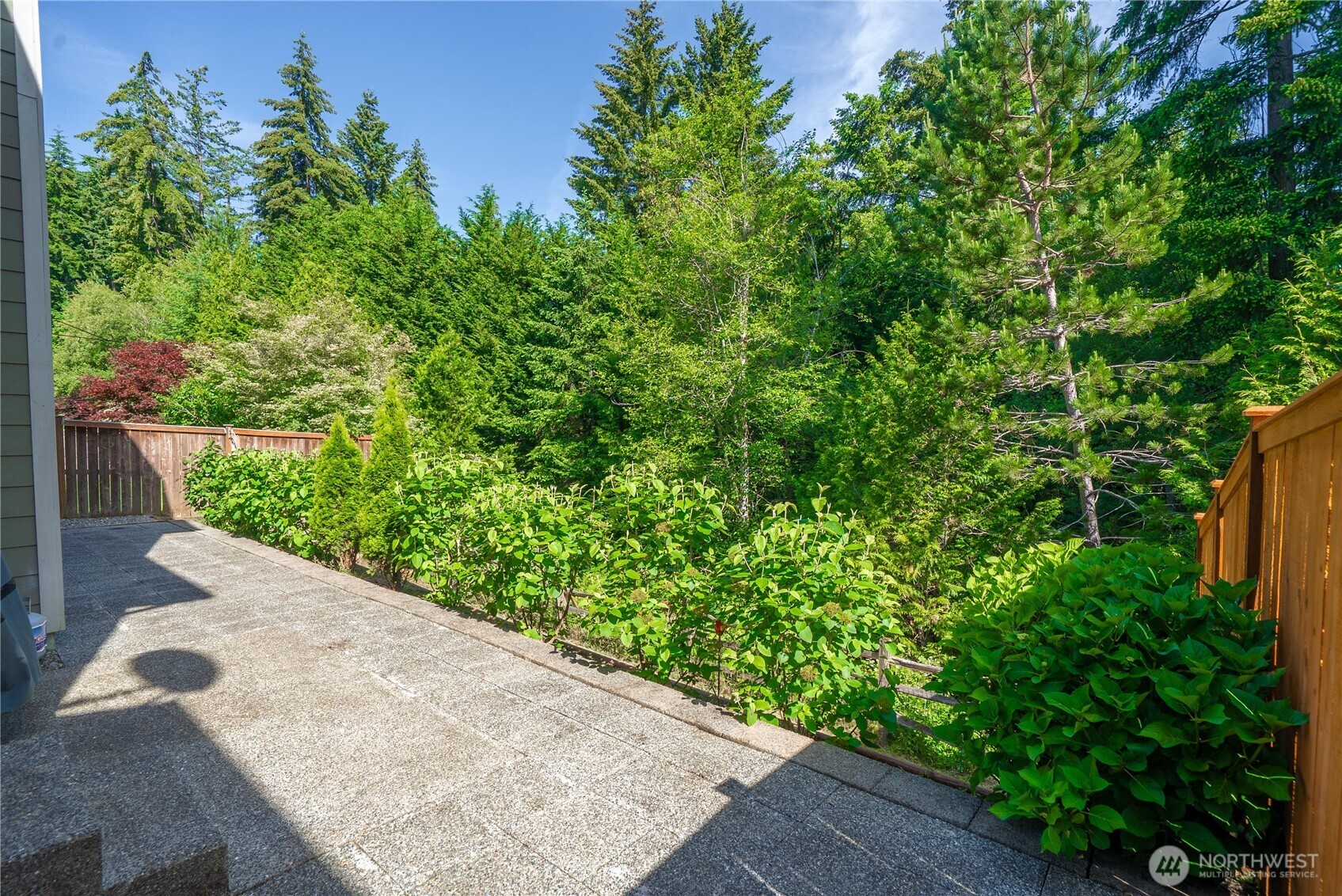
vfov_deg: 73.8
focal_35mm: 16
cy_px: 448
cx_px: 671
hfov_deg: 96.7
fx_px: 597
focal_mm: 16
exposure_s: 1/60
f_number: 7.1
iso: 80
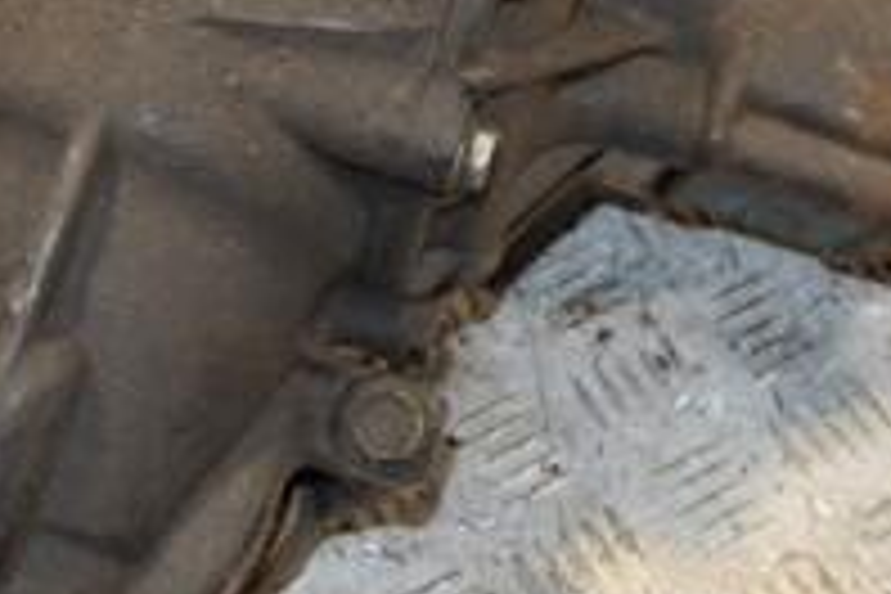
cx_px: 729
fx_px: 2029
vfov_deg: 16.6
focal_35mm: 82
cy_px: 140
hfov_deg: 24.3
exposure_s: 1/200
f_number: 5
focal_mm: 18
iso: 800
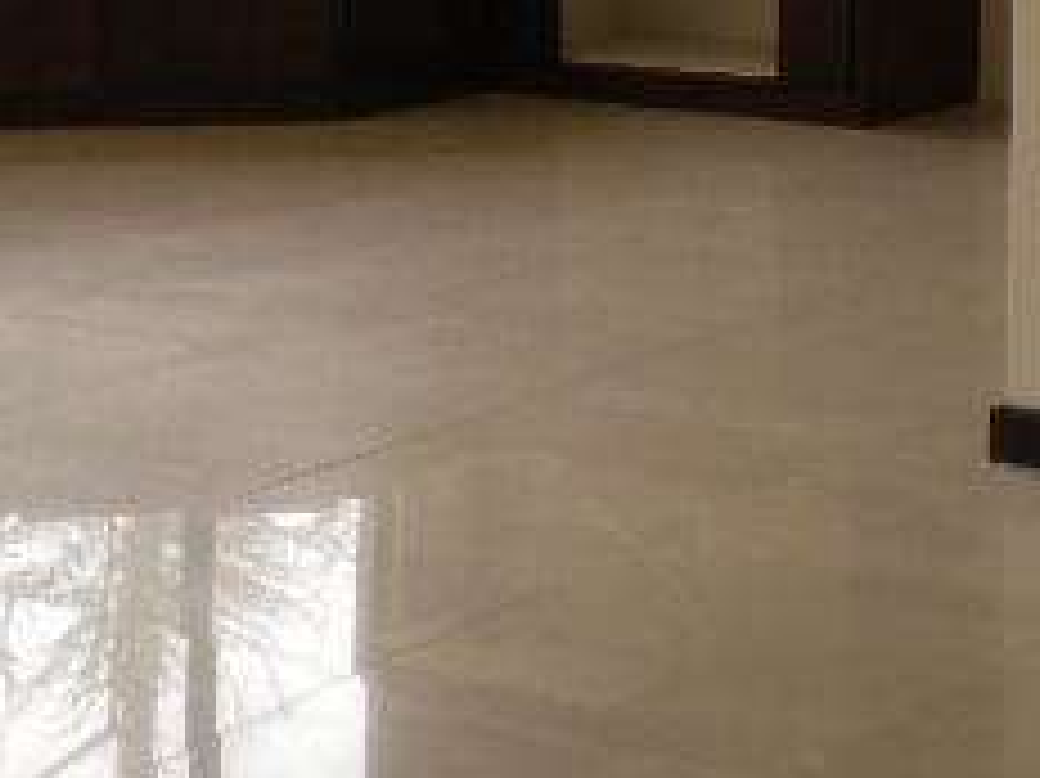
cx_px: 500
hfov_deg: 20.2
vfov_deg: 15.0
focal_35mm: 97
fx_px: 2913
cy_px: -9
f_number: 3.1
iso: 80
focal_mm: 6.3
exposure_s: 1/95.7
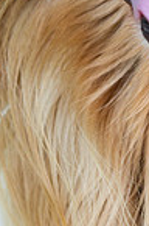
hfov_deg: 5.9
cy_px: -72
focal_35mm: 233
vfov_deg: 8.7
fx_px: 1453
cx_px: 152
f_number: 3.5
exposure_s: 1/640
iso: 400
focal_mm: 50
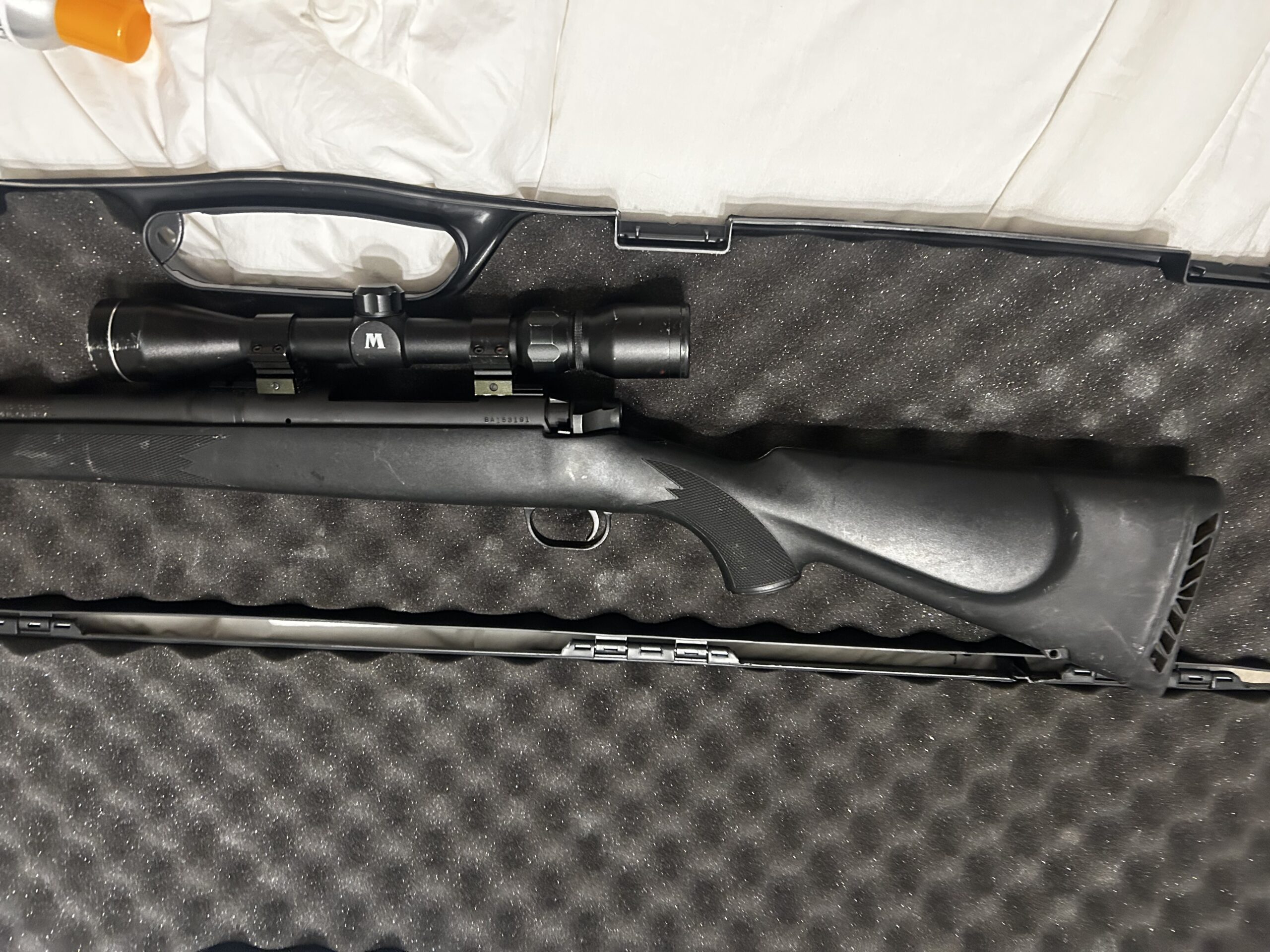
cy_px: 476
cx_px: 635
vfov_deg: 53.1
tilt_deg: -72.2
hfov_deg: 67.3
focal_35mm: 26
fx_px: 954
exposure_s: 1/40
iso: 640
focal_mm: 5.7
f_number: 1.5
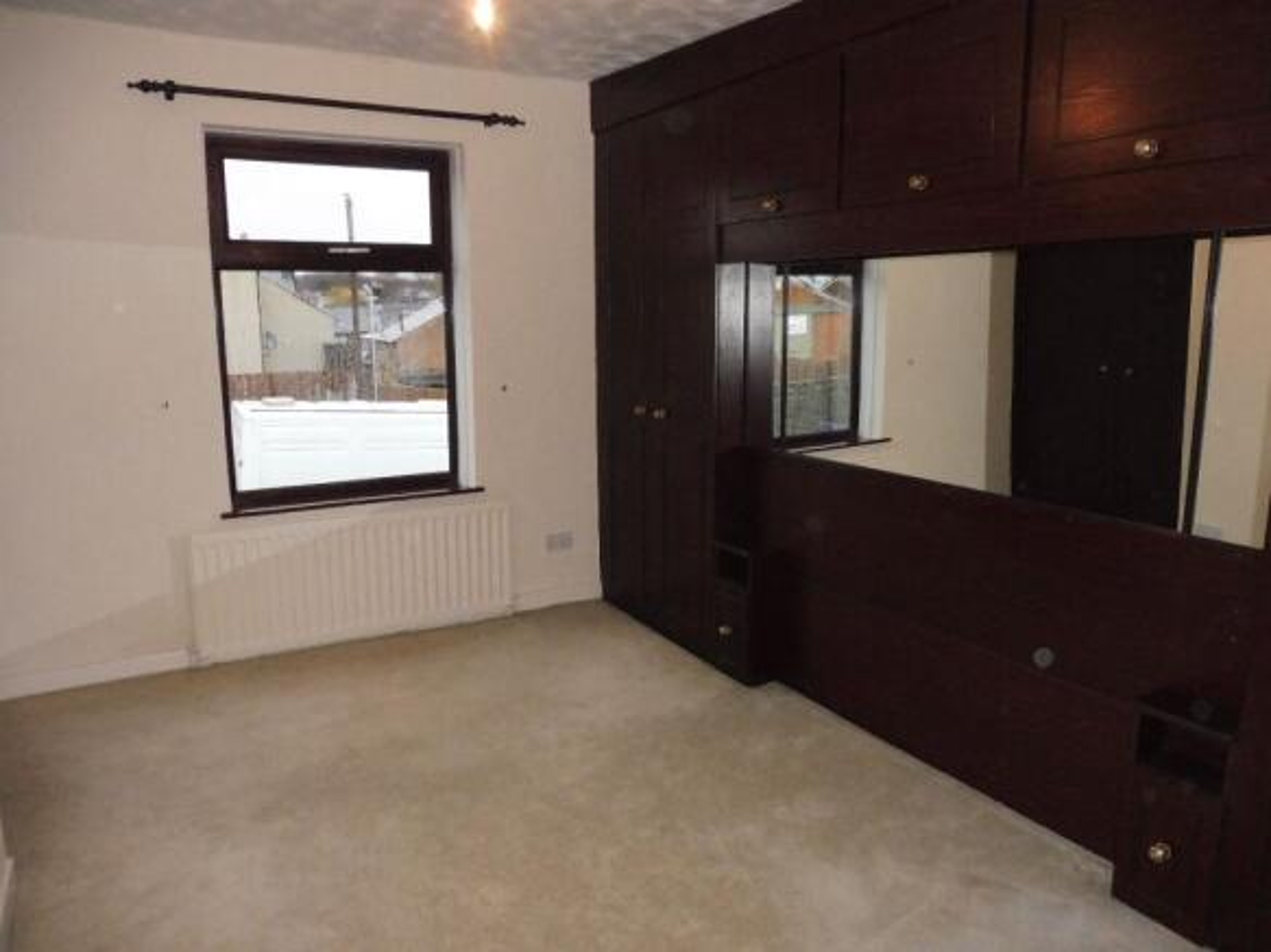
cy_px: 476
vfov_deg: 56.8
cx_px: 636
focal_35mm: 24
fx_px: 881
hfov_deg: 71.6
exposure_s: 1/60
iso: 400
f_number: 3.3
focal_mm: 4.3
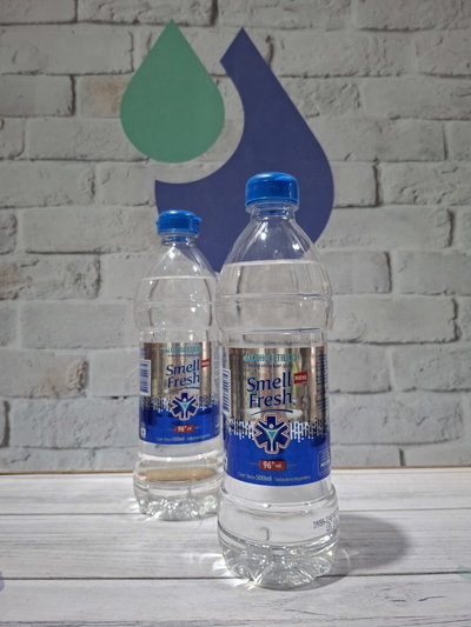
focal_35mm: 23
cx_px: 236
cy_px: 314
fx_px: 417
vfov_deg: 73.9
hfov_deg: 58.9
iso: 320
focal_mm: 5.54
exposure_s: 1/30
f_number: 1.8
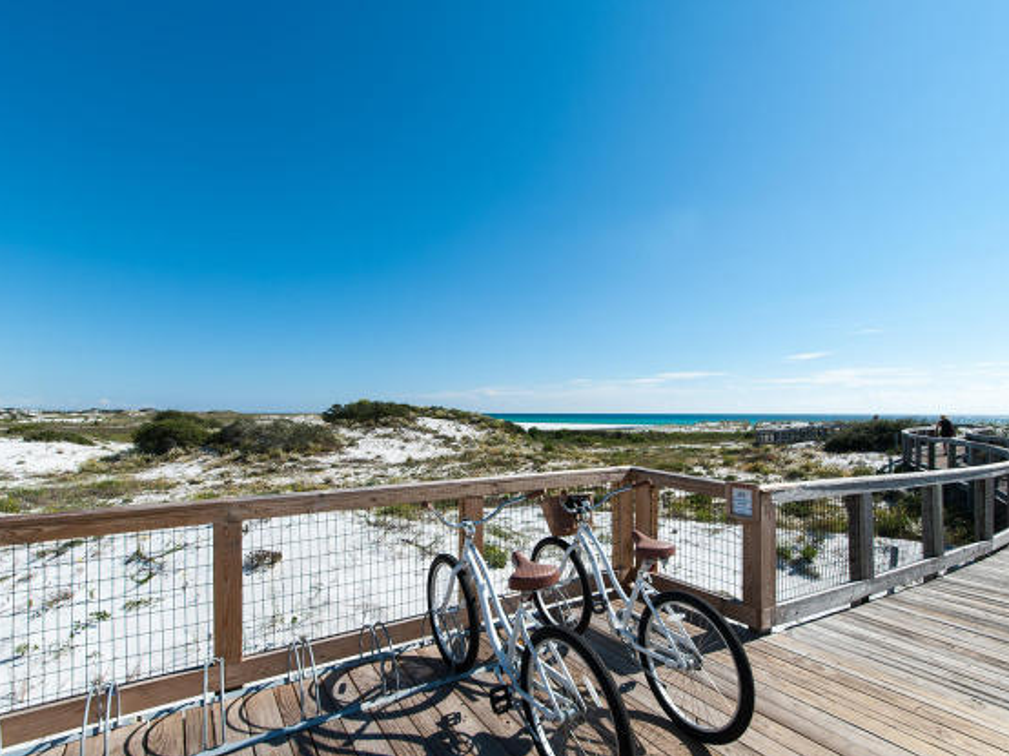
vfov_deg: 81.7
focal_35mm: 15
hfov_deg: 98.2
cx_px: 504
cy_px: 390
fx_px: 437
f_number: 8
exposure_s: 1/750
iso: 200
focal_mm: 12
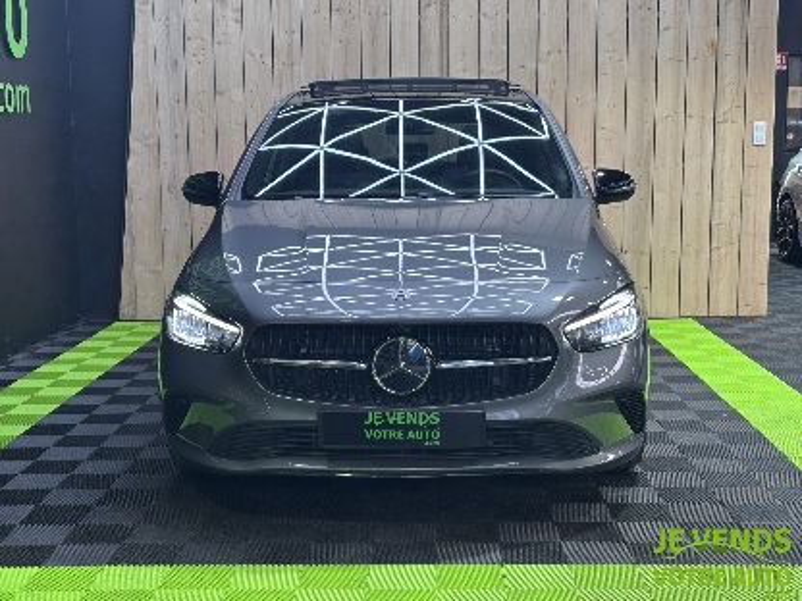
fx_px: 1205
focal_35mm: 52
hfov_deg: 36.8
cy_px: 300
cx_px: 401
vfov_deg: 28.0
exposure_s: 1/100
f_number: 1.6
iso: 50
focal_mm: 5.96
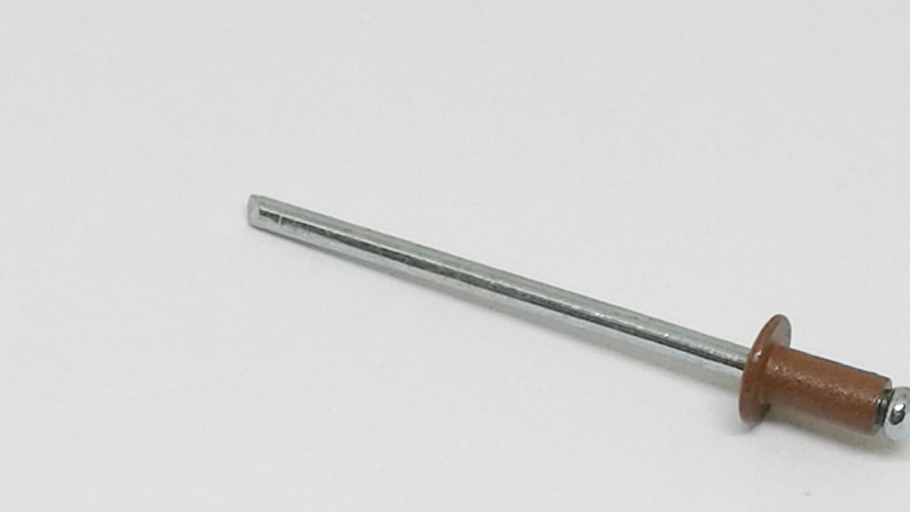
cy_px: 347
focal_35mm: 165
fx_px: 3981
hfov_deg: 13.0
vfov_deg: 7.4
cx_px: 525
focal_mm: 4.5
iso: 80
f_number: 2.2
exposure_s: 1/100
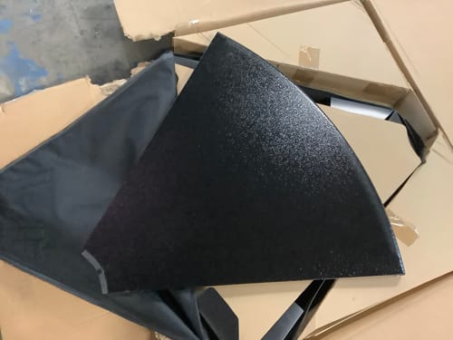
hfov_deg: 58.4
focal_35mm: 31
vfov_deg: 45.4
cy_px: 170
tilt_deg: -66.9
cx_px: 226
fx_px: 406
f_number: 2.4
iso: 800
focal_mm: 3.3
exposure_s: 1/20
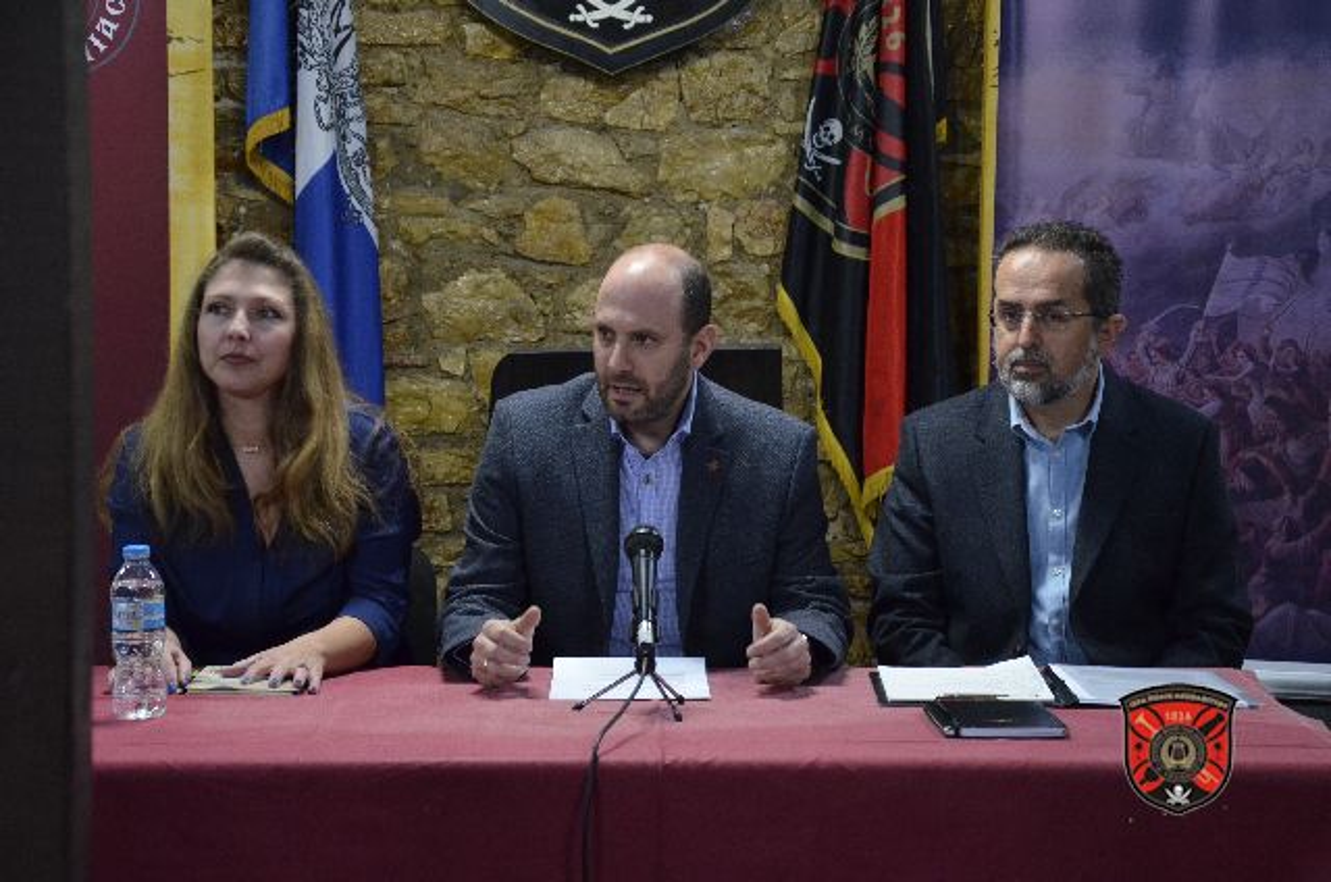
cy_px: 441
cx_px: 666
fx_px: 2878
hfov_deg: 26.0
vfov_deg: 17.4
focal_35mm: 78
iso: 2200
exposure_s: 1/30
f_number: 5
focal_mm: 52
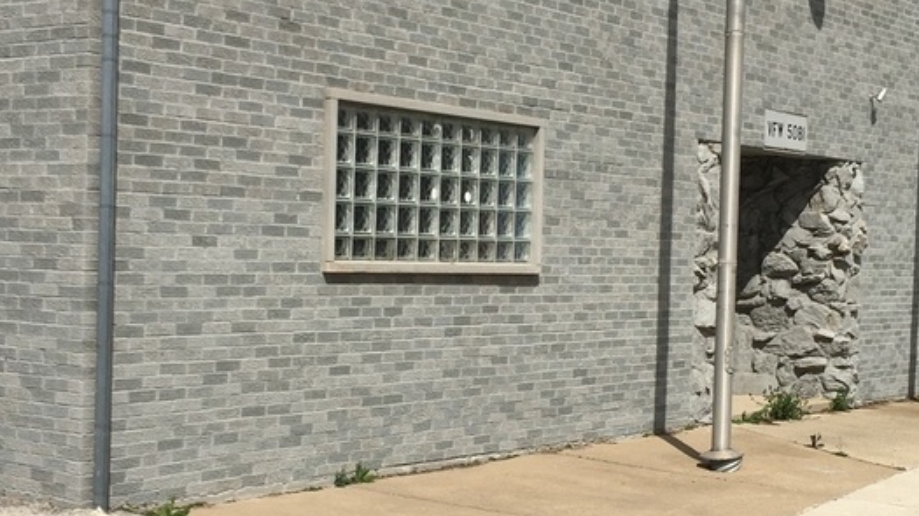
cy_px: 352
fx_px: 1584
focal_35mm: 65
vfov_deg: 18.5
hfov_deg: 32.4
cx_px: 464
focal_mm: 4.15
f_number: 2.2
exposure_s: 1/2849
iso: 25
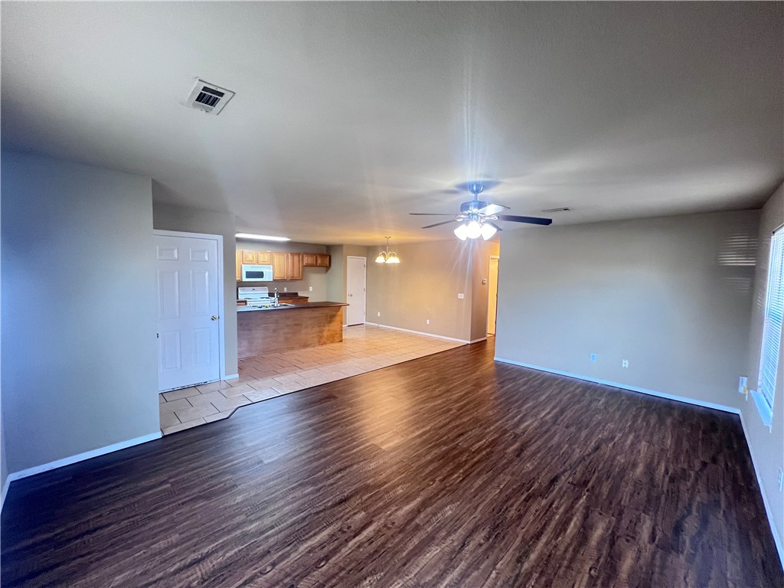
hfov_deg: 106.2
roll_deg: -0.6
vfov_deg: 89.9
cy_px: 294
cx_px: 392
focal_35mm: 13
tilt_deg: -3.6
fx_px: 294
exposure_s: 1/60
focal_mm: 1.57
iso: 250
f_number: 1.8
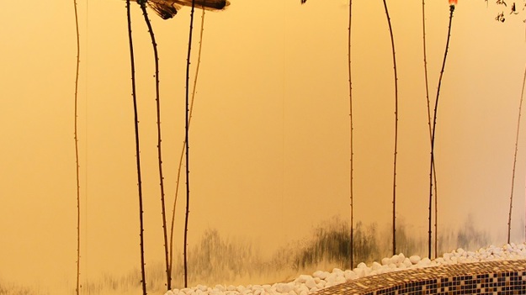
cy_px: 50
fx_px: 990
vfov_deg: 16.8
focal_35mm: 71
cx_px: 177
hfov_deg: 29.6
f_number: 3.5
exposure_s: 1/20
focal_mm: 16
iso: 250
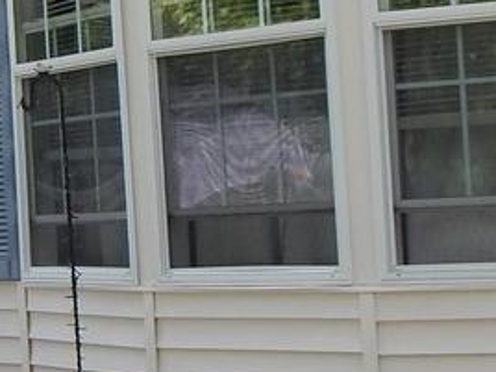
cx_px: 144
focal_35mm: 118
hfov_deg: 16.6
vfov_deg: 12.6
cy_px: 152
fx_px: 1691
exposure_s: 1/640
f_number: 3
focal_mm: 4
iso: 125
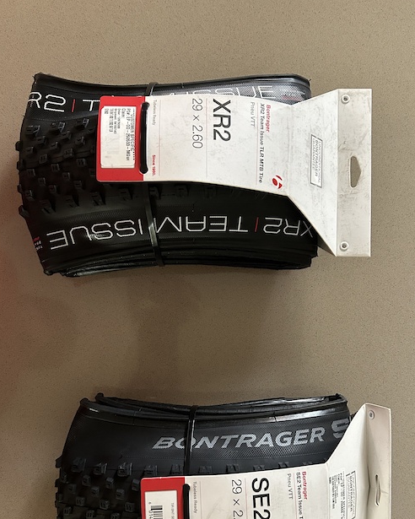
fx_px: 507
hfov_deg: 44.4
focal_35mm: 33
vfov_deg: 53.5
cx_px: 235
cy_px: 329
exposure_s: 1/40
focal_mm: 5.7
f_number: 1.5
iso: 400
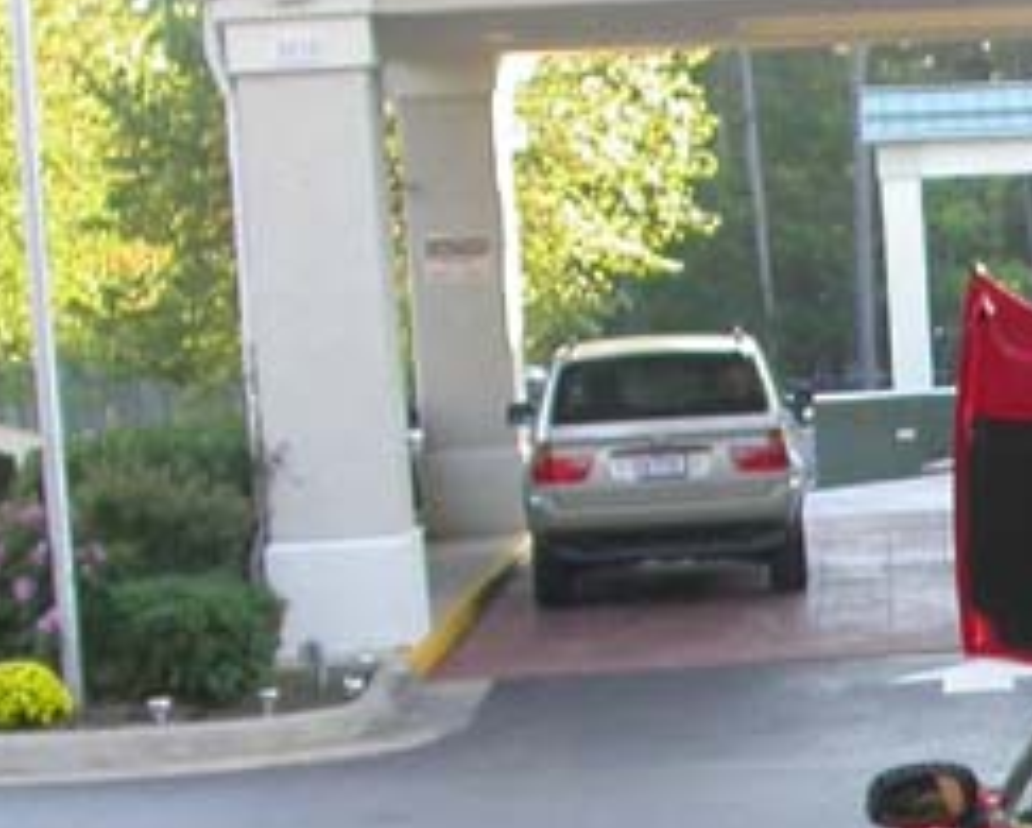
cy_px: 820
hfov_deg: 14.7
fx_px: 3731
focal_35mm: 122
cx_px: 1533
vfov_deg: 12.5
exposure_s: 1/69.1
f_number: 3.3
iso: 100
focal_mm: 7.85
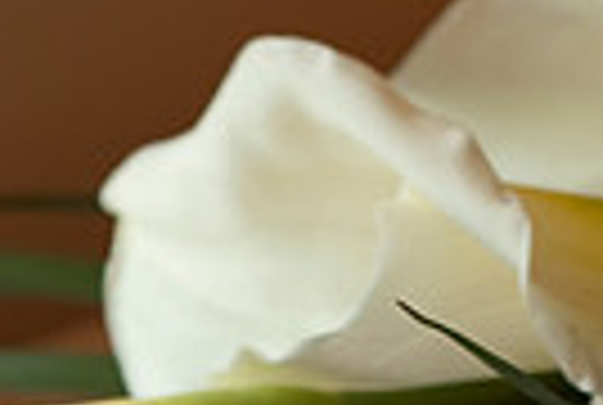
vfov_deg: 5.4
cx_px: 110
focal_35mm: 251
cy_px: 792
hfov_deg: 8.2
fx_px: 4214
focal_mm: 50
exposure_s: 1/30
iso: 200
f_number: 2.8
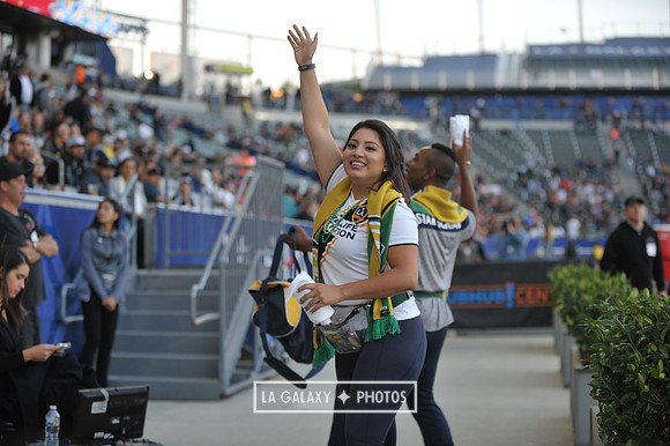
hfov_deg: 26.0
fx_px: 1451
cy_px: 223
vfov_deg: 17.5
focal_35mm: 78
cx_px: 335
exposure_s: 1/640
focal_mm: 78
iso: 800
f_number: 2.8
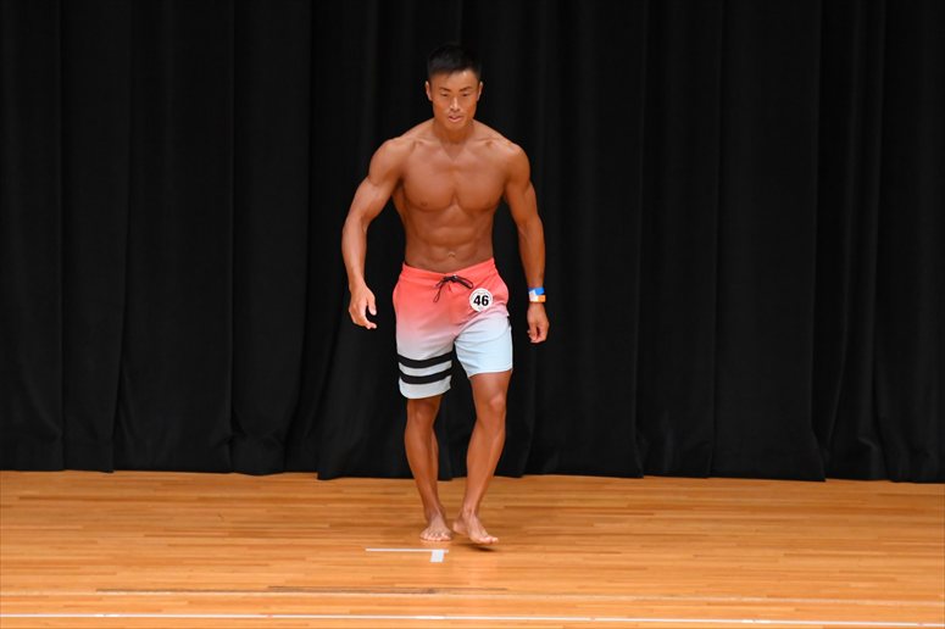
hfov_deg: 7.2
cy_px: 314
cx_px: 472
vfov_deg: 4.8
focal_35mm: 285
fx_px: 7478
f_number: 5.6
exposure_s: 1/400
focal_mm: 190
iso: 4000
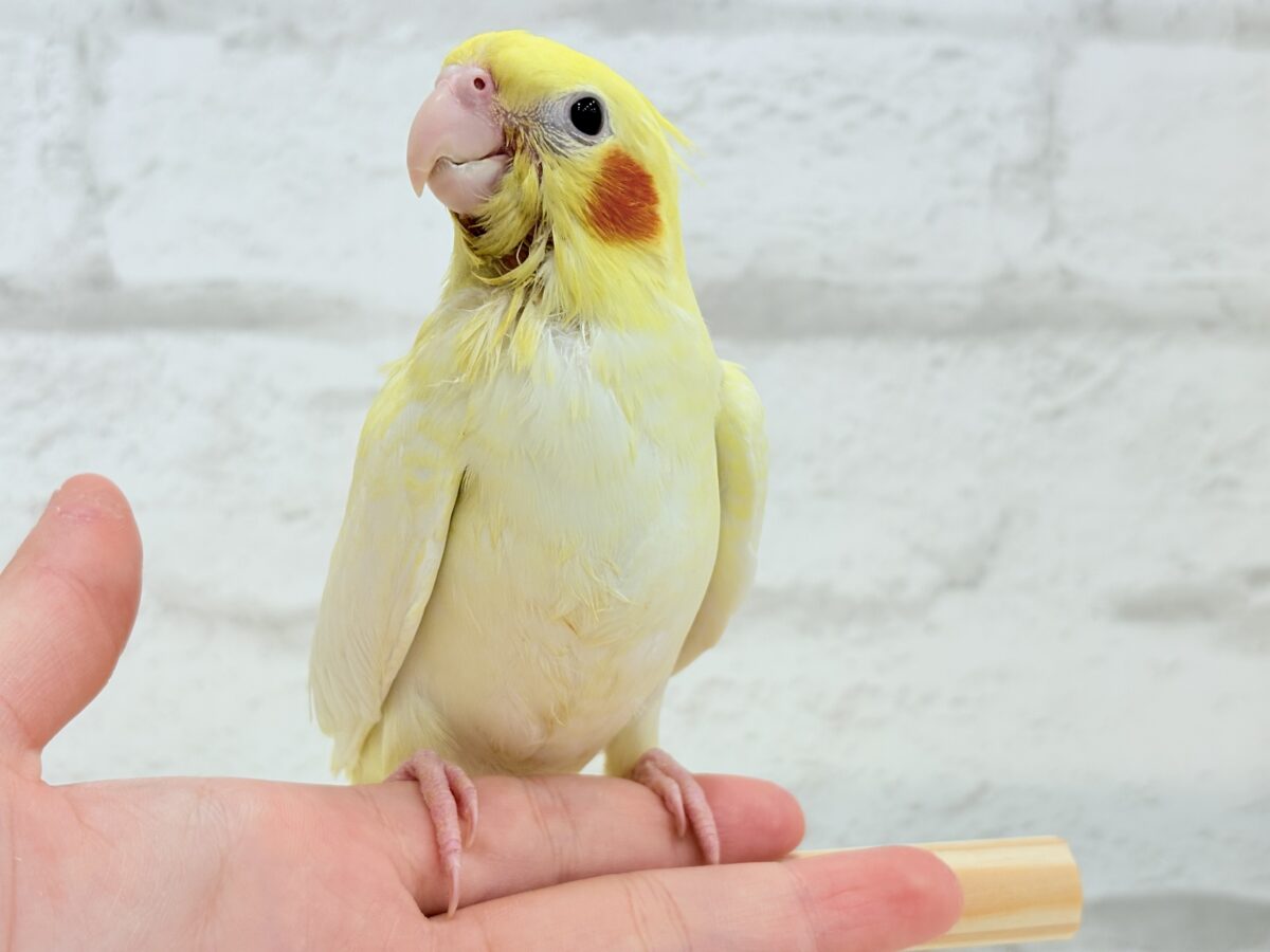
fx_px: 1908
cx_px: 635
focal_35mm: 52
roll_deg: +1.0
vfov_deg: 28.0
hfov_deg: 36.8
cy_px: 476
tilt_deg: +1.7
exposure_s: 1/100
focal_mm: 5.96
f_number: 1.6
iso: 50
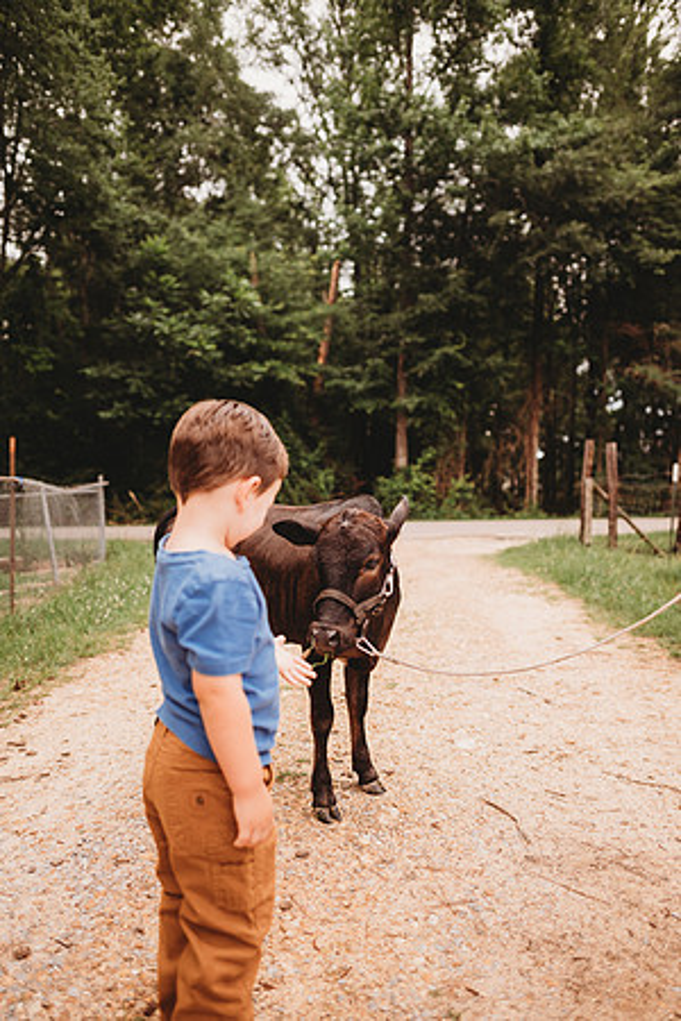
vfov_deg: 73.7
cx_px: 340
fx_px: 681
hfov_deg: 53.1
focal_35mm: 24
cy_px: 510
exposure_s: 1/1000
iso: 100
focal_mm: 24
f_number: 2.2
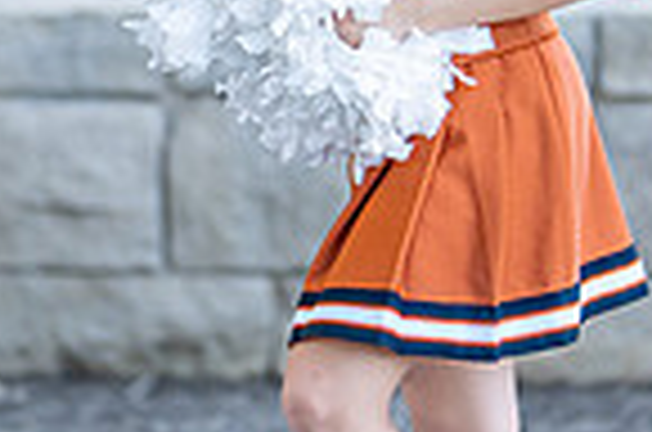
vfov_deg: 5.7
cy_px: 55
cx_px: 359
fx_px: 4337
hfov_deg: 8.6
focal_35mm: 240
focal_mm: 50
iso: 250
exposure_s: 1/1000
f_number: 1.2
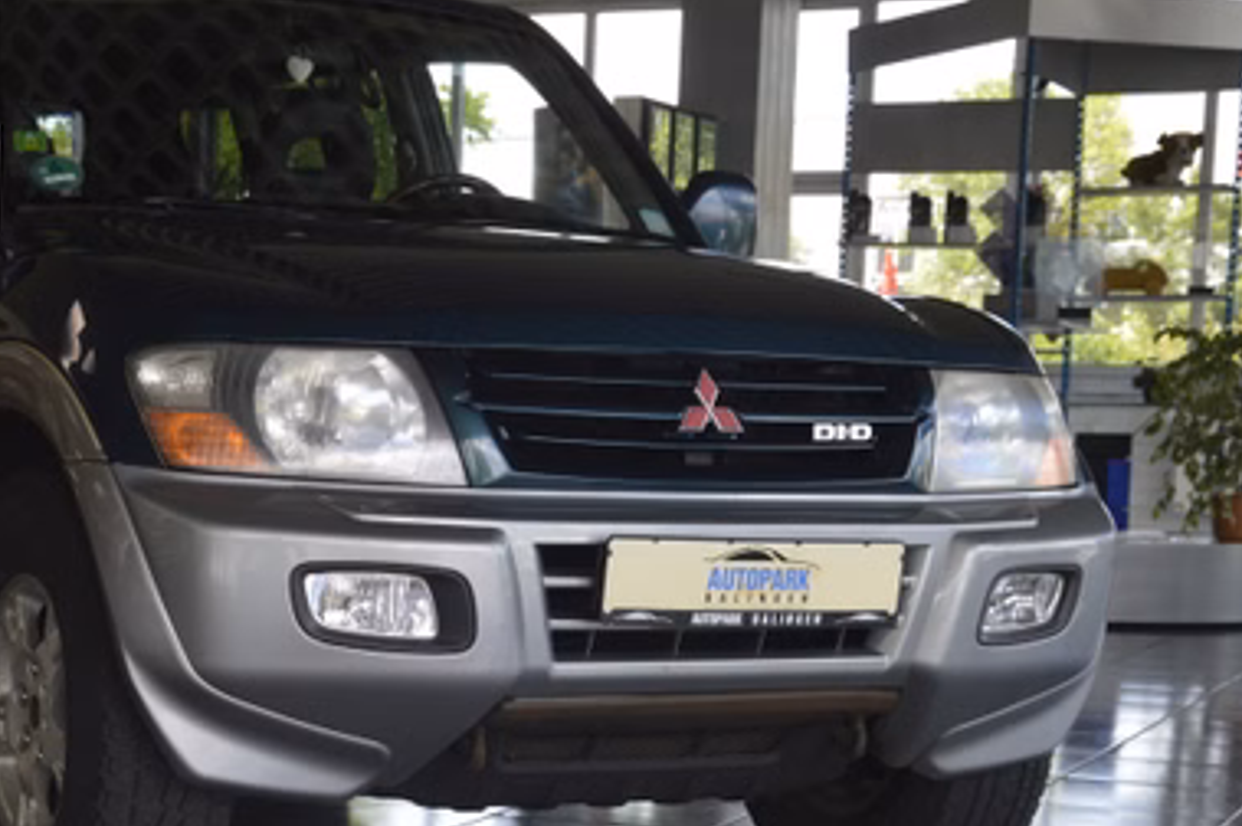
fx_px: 2792
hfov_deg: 24.8
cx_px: 308
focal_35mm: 81
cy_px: 587
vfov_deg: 16.8
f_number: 5.6
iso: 320
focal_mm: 32
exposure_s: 1/125
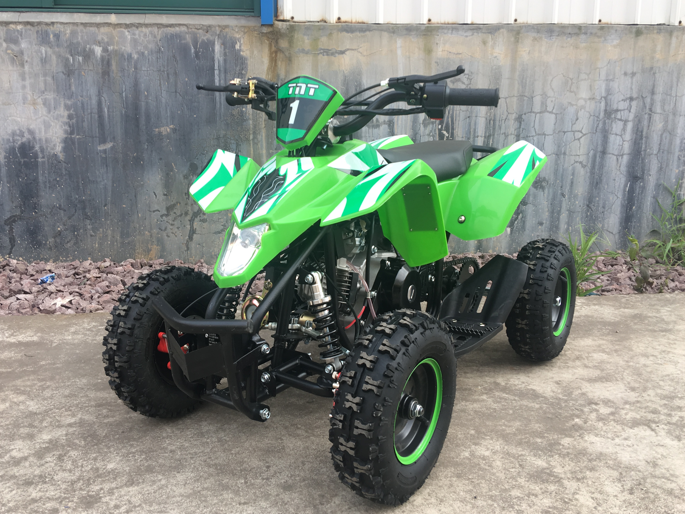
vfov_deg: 42.9
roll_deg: +1.2
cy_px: 253
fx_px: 653
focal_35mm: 33
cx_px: 325
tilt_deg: -11.7
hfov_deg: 55.3
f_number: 2.2
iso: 25
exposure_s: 1/176
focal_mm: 4.15
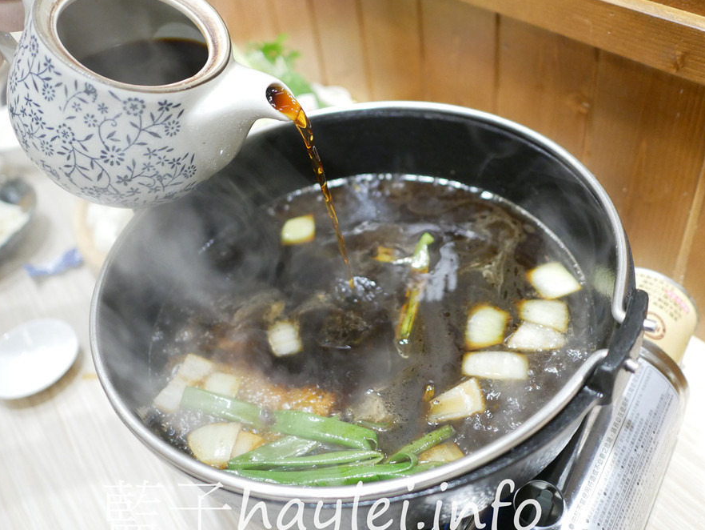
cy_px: 254
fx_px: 693
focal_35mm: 34
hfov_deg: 53.9
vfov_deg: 41.8
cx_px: 329
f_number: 1.7
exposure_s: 1/60
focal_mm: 15
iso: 2000
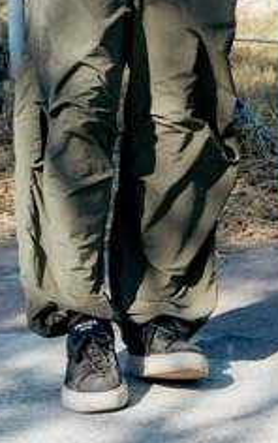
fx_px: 2539
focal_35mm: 210
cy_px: -198
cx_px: 932
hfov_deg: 5.7
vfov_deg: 9.7
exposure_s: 1/500
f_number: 4
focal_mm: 38
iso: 100
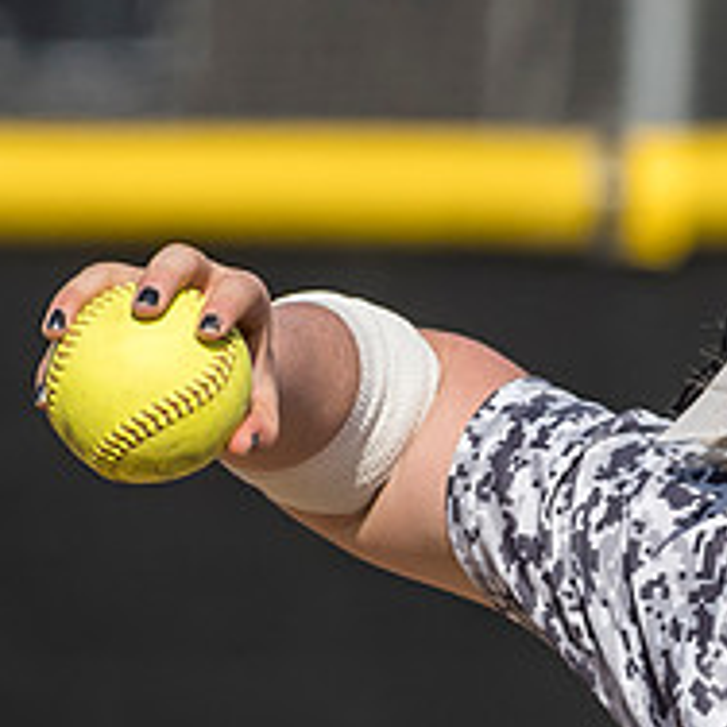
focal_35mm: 2512
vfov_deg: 0.7
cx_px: 603
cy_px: 553
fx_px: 59687
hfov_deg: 0.7
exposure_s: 1/2000
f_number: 6.3
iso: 400
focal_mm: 300
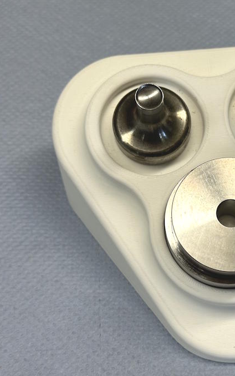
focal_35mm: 75
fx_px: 768
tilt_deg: -54.0
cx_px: 226
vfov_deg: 27.5
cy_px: 187
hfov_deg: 17.1
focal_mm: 6.86
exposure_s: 1/172
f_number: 1.78
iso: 50
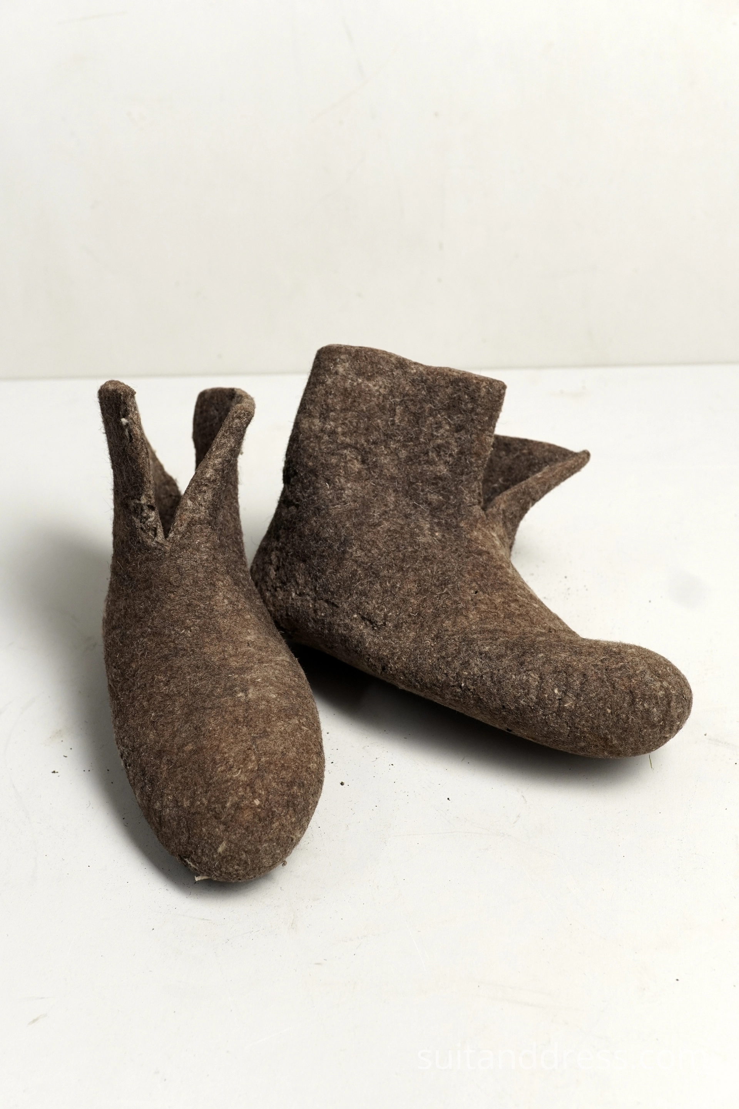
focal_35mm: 48
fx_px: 1478
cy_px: 554
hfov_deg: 28.1
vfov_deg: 41.1
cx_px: 370
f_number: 5
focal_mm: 32
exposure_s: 1/60
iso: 400
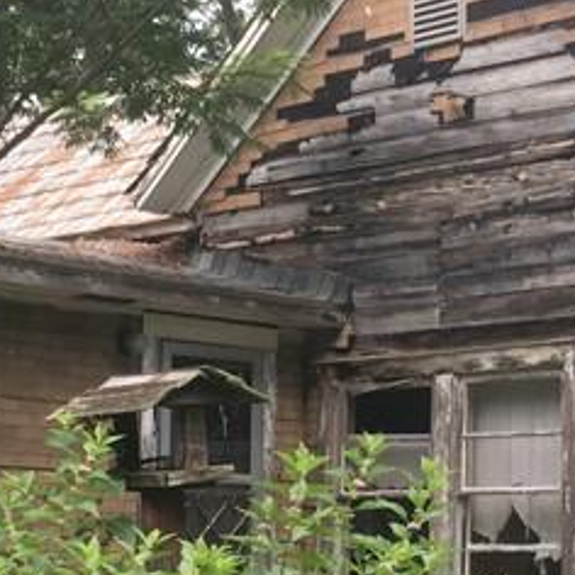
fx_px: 2086
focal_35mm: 111
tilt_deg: +6.8
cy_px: 373
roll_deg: -1.1
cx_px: 356
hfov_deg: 15.7
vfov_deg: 15.7
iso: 40
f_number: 2.2
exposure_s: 1/120
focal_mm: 4.15
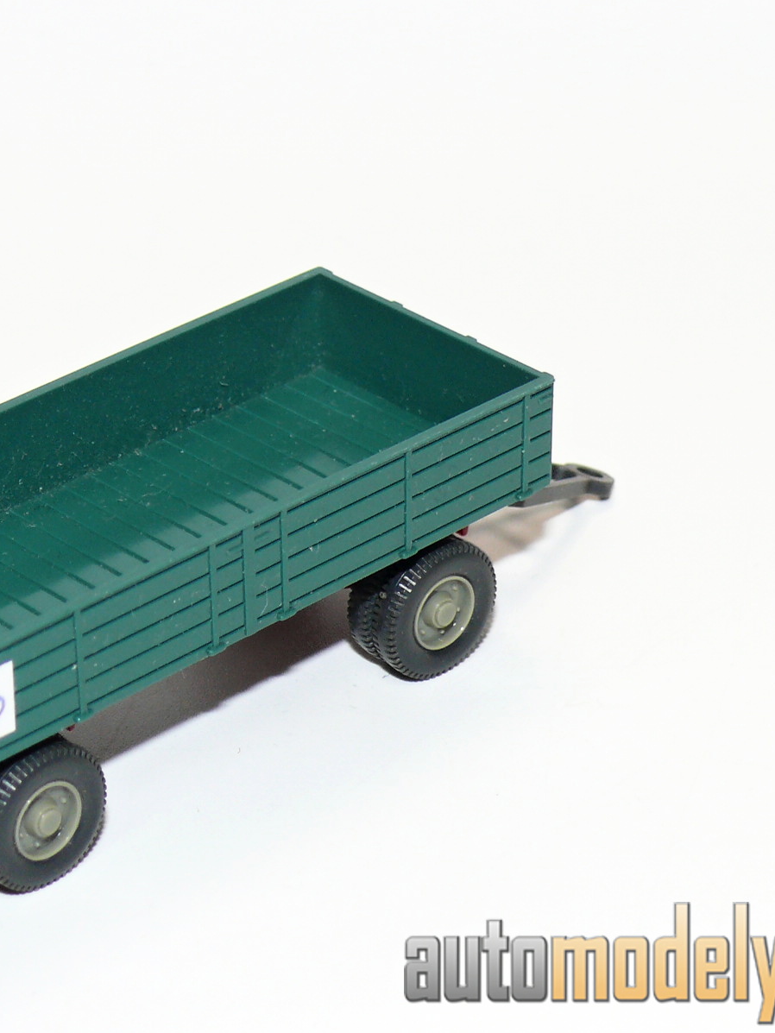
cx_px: 205
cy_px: 517
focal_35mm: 127
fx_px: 3790
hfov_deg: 11.6
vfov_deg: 15.5
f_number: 4
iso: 100
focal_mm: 12.9
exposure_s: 1/30
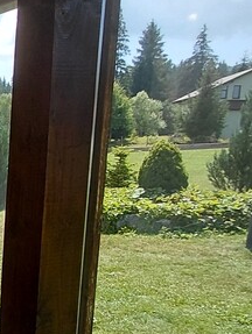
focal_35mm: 57
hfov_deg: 20.1
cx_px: -175
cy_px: 228
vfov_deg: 33.4
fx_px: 552
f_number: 2.2
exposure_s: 1/528
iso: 40
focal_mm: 1.64
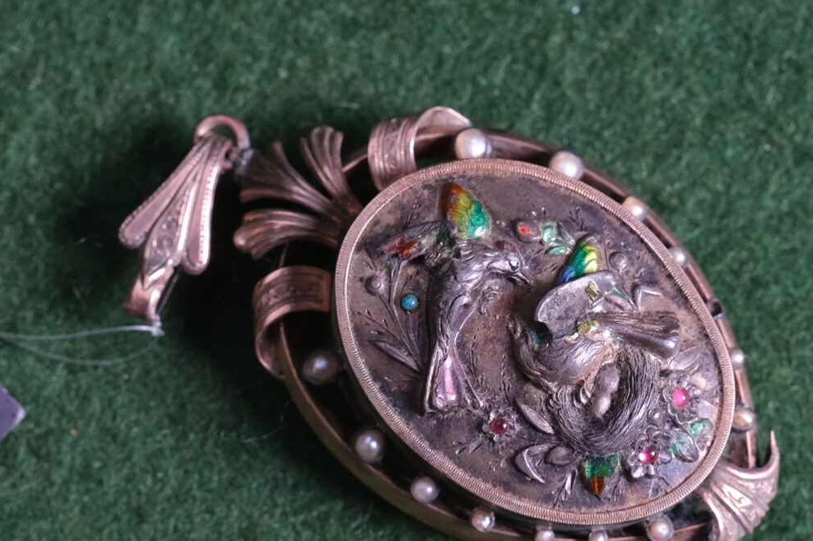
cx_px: 433
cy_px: 365
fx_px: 4809
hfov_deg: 9.7
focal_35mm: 213
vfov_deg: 6.4
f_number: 6.4
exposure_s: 1/125
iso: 500
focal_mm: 55
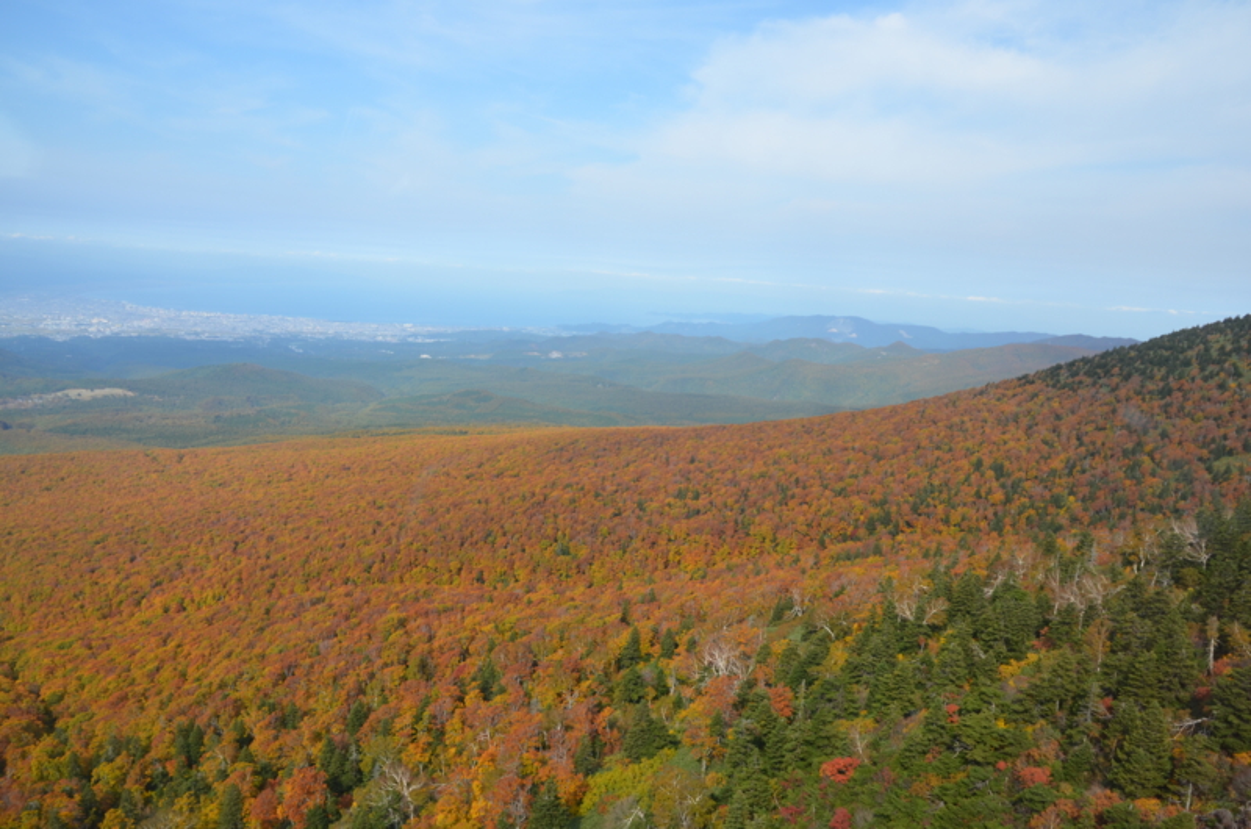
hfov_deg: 67.5
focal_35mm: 27
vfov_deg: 47.7
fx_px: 936
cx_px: 626
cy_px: 414
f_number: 8
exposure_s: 1/250
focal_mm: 18
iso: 140
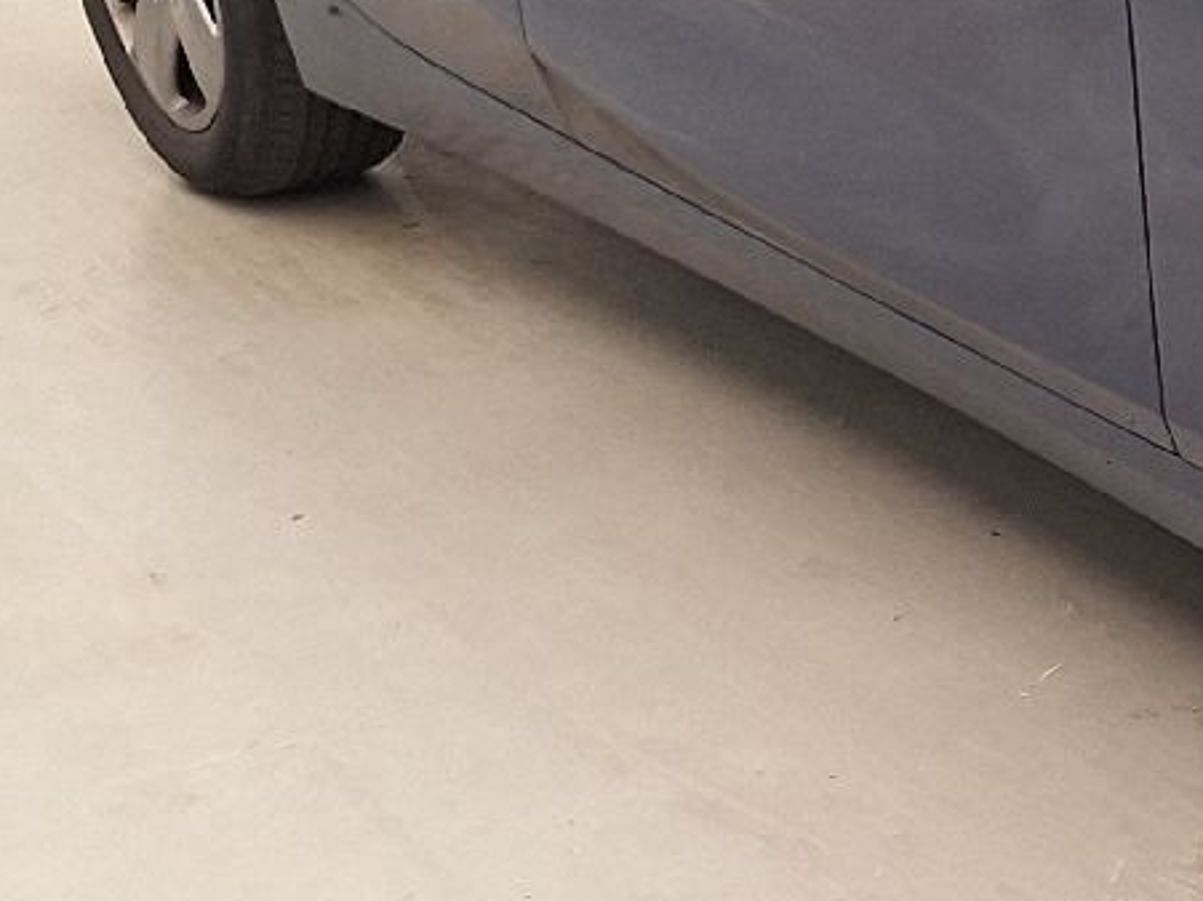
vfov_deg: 15.1
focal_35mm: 98
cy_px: 365
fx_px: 3405
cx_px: 1747
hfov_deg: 18.1
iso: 64
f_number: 1.8
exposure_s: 1/100
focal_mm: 5.54
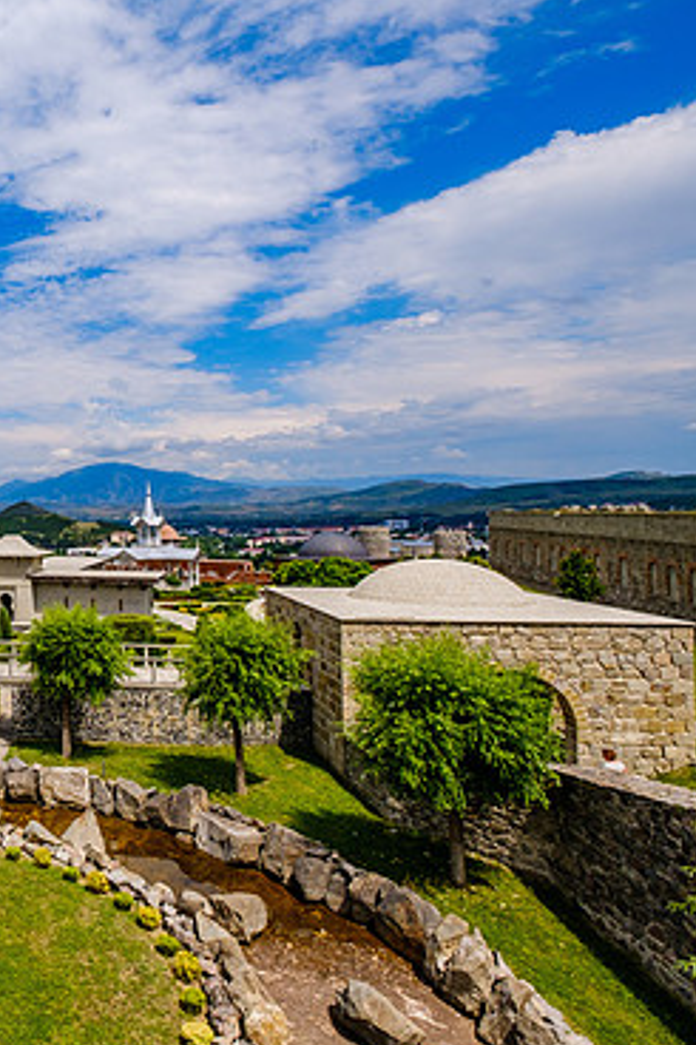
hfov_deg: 41.4
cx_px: -84
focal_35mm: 24
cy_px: 513
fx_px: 697
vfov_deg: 73.8
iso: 160
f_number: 8
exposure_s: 1/600
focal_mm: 10
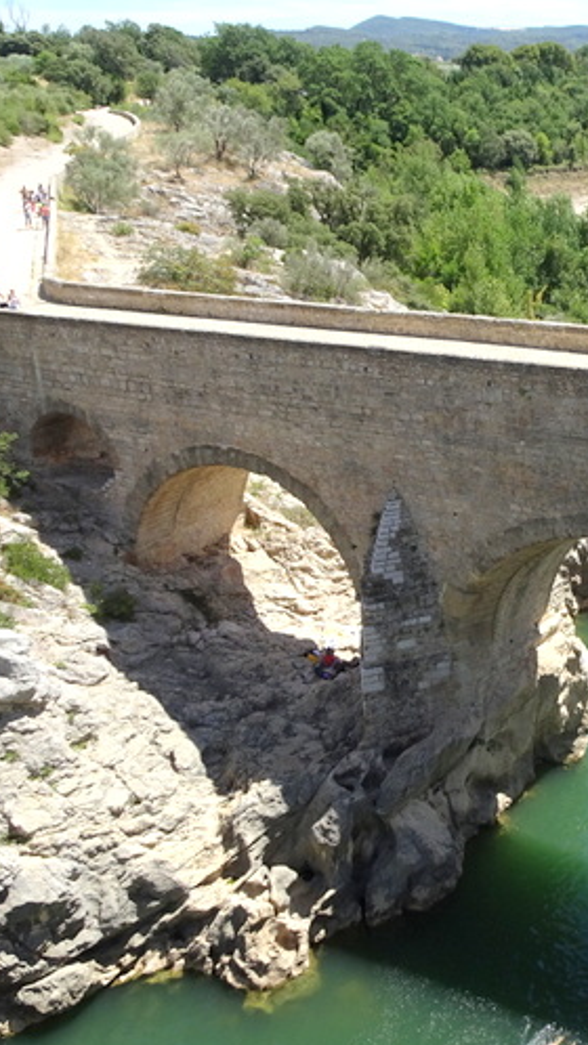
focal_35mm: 42
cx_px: 611
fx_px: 1165
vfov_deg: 48.3
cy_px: 493
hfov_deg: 26.6
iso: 80
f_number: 3.5
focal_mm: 4.1
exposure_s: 1/640
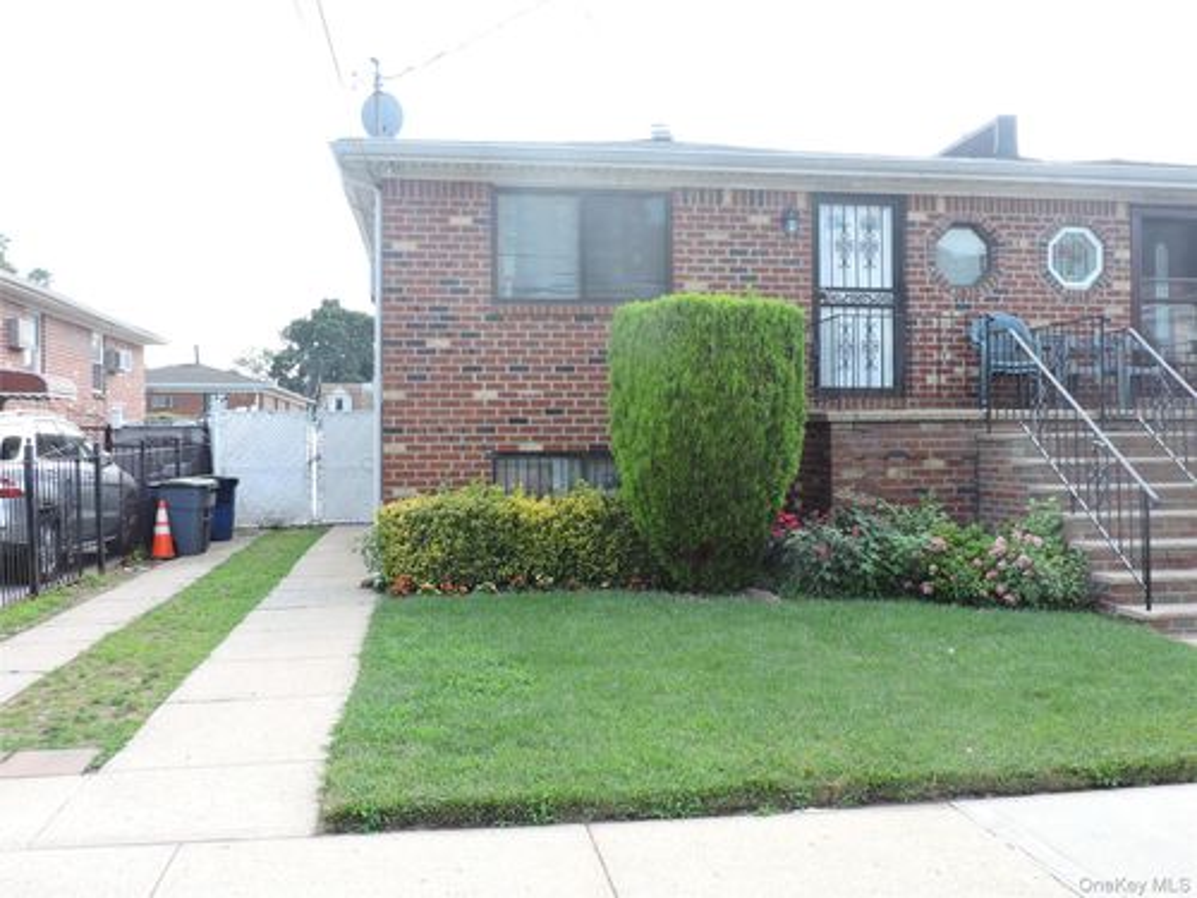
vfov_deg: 42.9
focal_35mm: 33
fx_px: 1141
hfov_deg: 55.4
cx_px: 598
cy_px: 449
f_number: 3.2
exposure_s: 1/200
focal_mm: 5.9
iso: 100
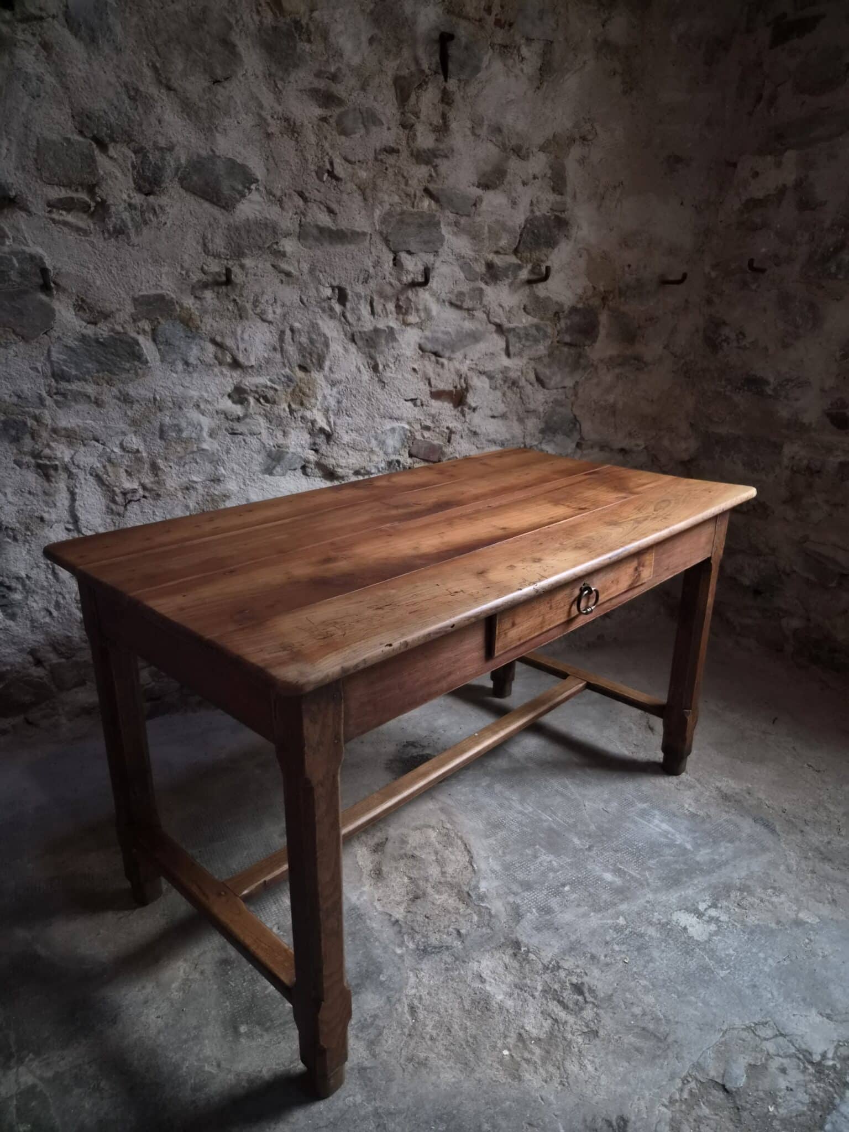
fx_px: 752
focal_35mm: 23
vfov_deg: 73.9
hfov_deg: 58.9
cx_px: 424
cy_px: 566
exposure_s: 1/33
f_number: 1.8
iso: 1600
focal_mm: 5.4
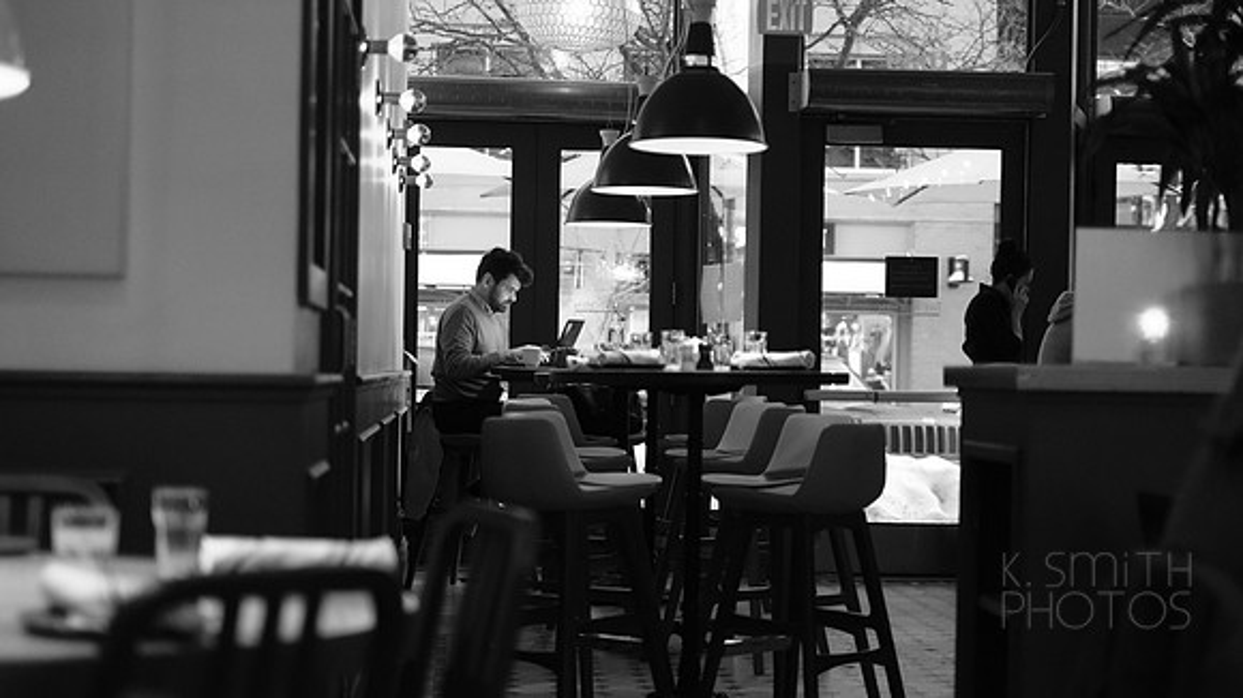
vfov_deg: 18.2
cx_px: 618
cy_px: 399
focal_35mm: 66
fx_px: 2181
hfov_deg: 31.8
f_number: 1.4
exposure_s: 1/200
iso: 2000
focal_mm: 35
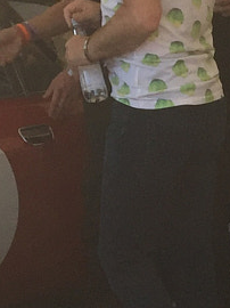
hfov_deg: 8.2
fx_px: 1526
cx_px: 473
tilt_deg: -23.4
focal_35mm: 172
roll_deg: -0.9
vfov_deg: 10.6
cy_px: 609
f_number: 2.2
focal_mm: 4.15
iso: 32
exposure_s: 1/482
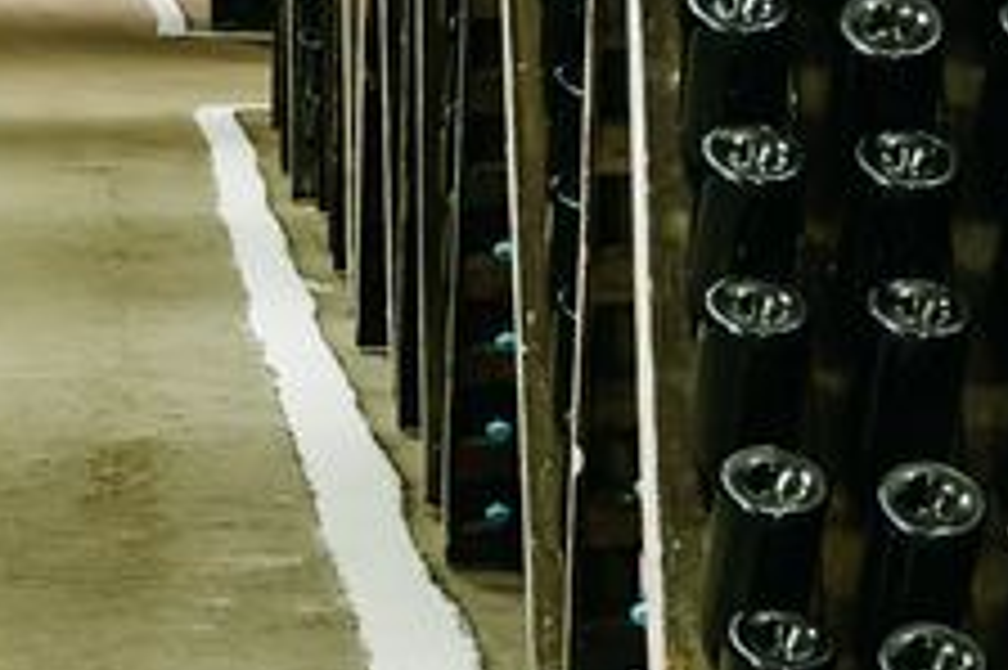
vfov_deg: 7.1
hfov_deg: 10.4
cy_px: -137
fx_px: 5372
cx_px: -418
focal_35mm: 192
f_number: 5
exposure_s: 1
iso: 400
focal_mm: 42
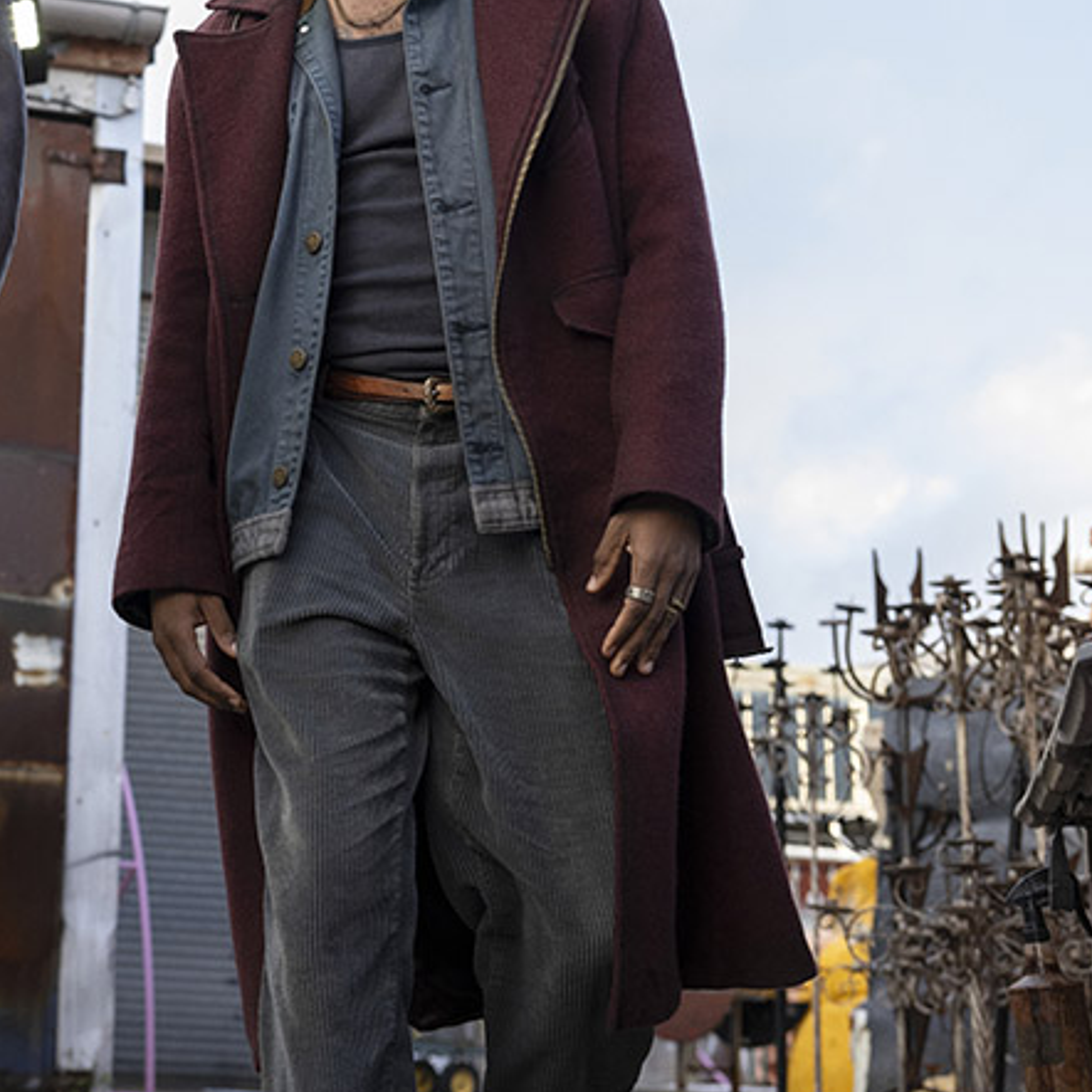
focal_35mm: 77
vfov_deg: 22.3
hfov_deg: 21.9
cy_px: 310
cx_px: 86
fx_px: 2748
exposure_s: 1/800
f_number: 4
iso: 800
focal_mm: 40
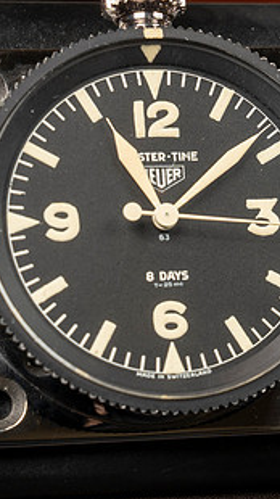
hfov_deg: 6.7
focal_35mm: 181
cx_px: 317
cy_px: 210
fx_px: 2393
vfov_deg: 11.9
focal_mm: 70
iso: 200
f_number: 9
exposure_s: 1/160
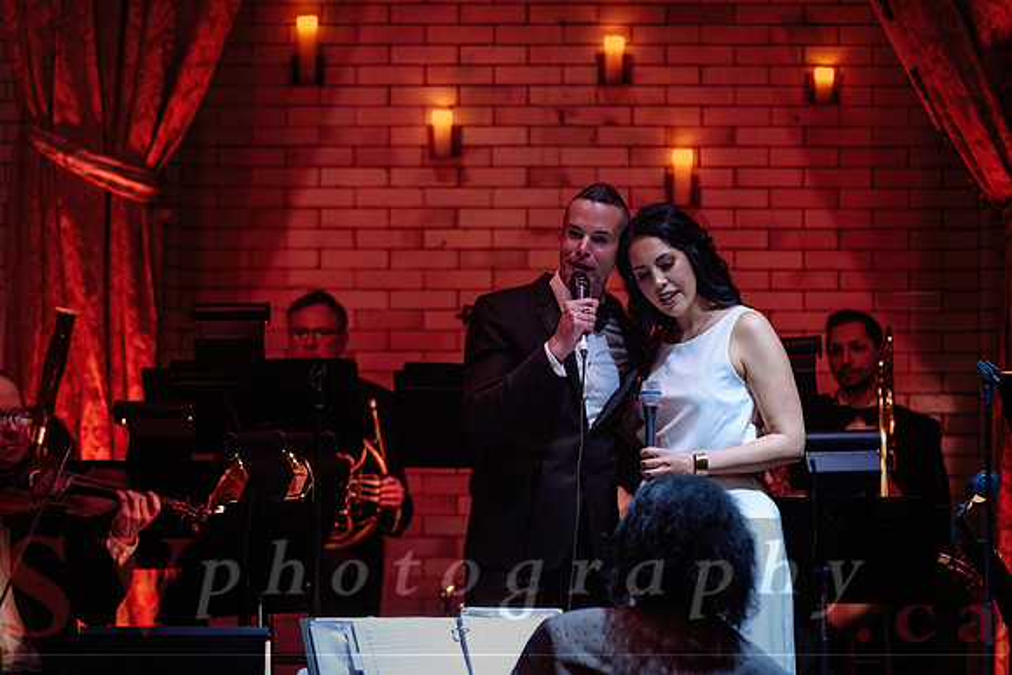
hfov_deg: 14.7
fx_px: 3921
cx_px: 543
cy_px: 323
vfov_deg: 9.8
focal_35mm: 139
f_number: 3.5
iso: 2000
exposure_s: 1/125
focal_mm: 127
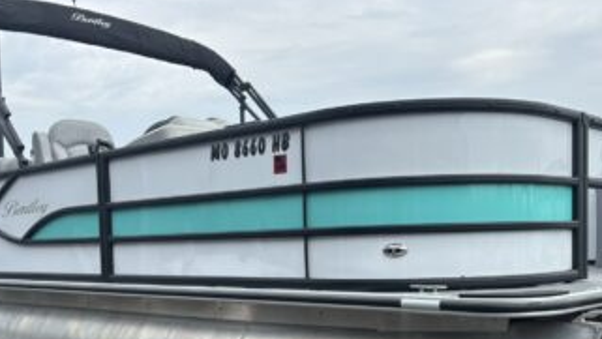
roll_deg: +2.2
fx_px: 751
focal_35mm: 47
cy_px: 292
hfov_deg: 43.7
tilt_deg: -4.1
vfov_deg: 24.9
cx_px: 322
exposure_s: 1/2639
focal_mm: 5.96
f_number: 1.6
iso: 50
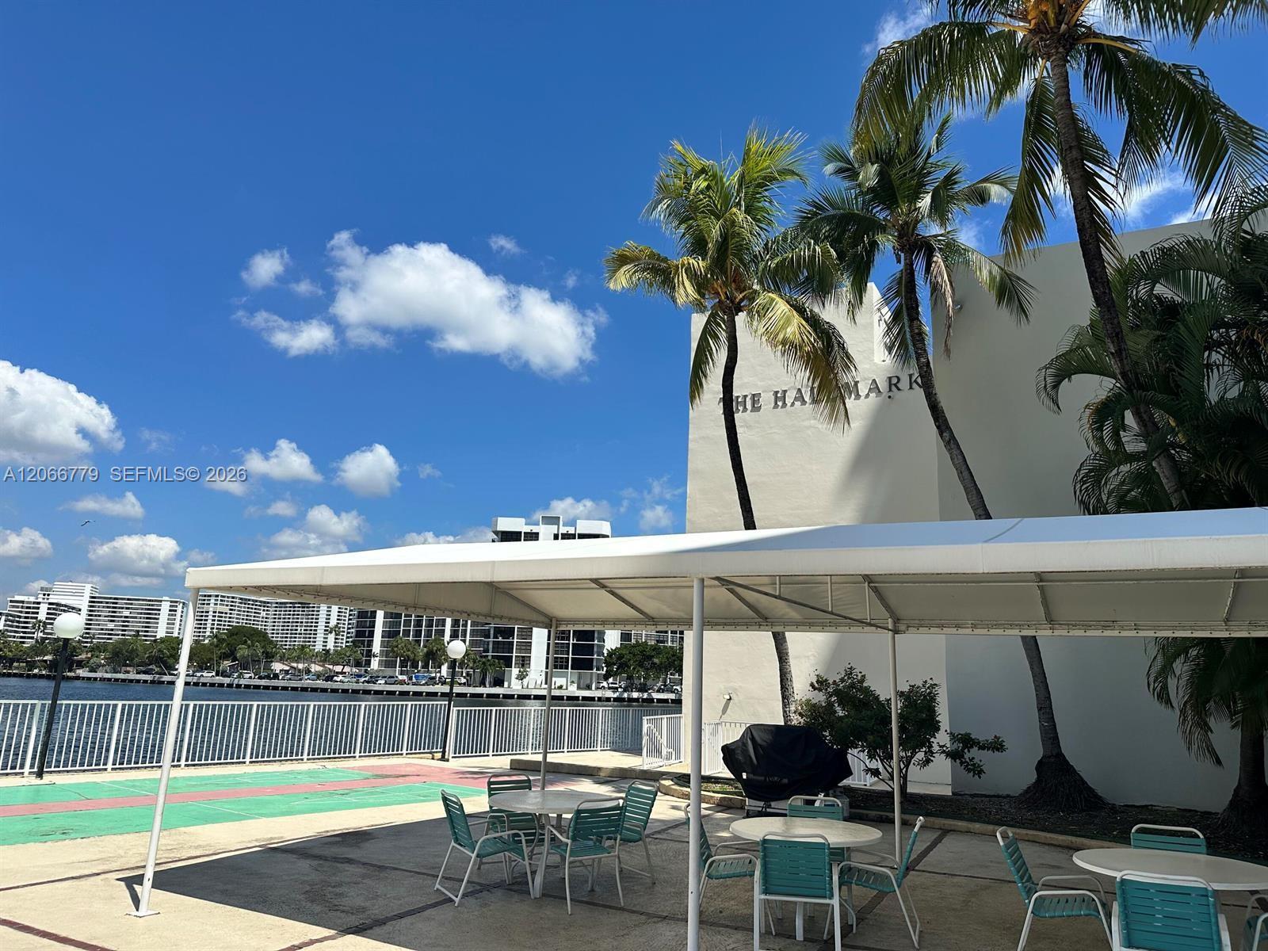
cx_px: 634
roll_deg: -2.7
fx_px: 879
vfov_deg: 56.8
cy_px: 476
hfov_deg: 71.6
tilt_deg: +12.9
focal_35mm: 24
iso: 80
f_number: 1.78
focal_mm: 6.86
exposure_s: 1/7576
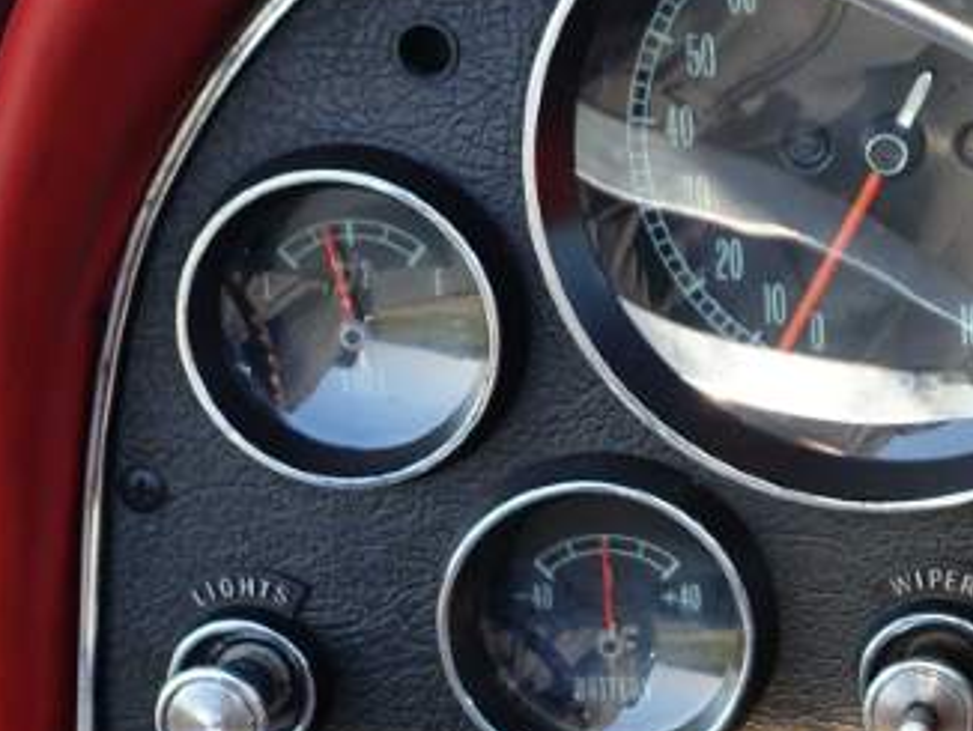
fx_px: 3150
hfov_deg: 16.8
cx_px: 1176
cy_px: 439
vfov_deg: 13.2
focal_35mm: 112
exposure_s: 1/80
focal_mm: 12.06
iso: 125
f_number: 4
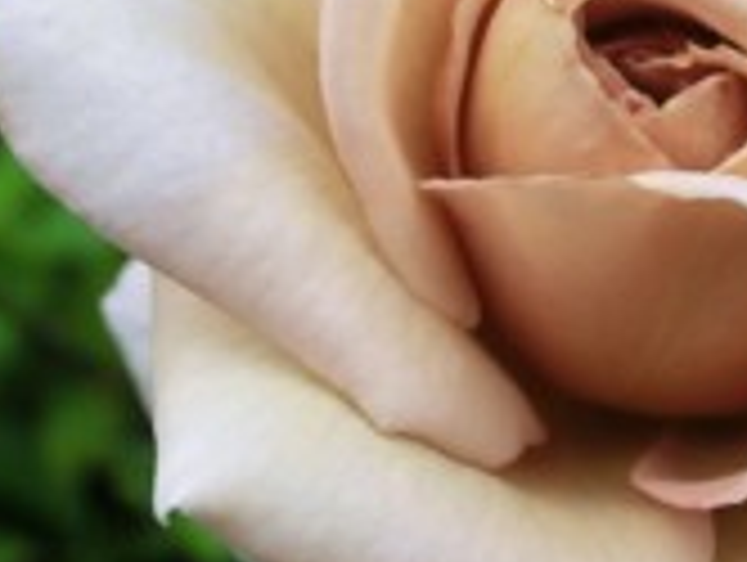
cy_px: 180
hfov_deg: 19.3
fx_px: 2183
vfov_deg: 14.7
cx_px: 554
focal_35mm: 101
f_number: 4
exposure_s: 1/320
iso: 100
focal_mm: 7.38
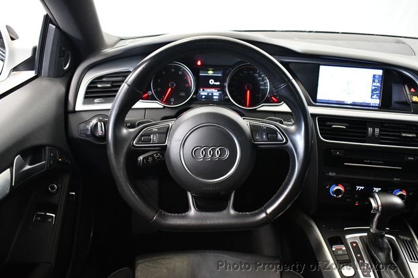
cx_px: 209
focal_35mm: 33
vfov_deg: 39.9
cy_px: 139
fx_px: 383
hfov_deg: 57.2
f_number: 3.8
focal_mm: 22
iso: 5000
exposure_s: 1/60
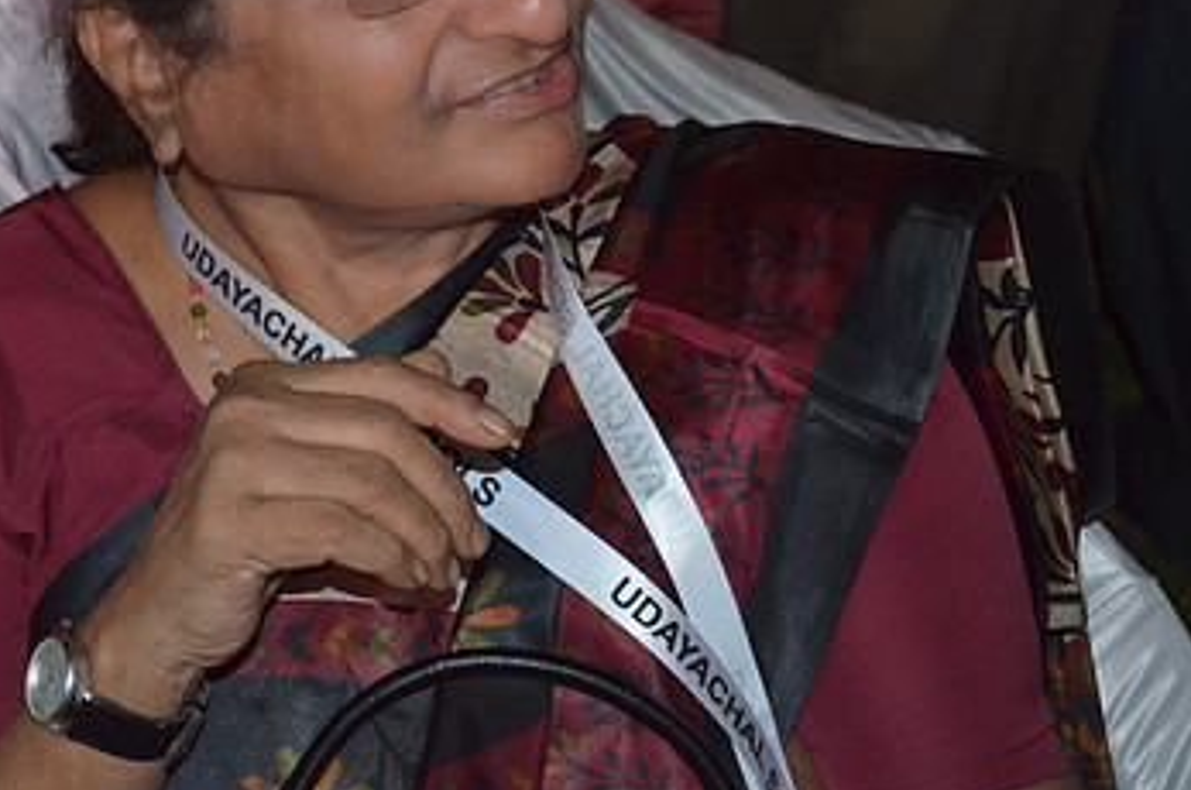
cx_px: 271
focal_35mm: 88
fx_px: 2901
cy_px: 148
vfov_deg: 15.4
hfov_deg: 22.9
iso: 3200
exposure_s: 1/60
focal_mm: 35
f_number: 5
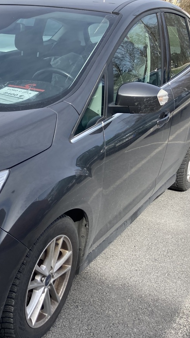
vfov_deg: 41.3
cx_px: -30
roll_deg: -0.9
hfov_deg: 22.3
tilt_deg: -20.3
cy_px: 187
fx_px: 448
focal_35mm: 50
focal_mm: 3.99
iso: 20
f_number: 1.8
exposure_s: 1/1091
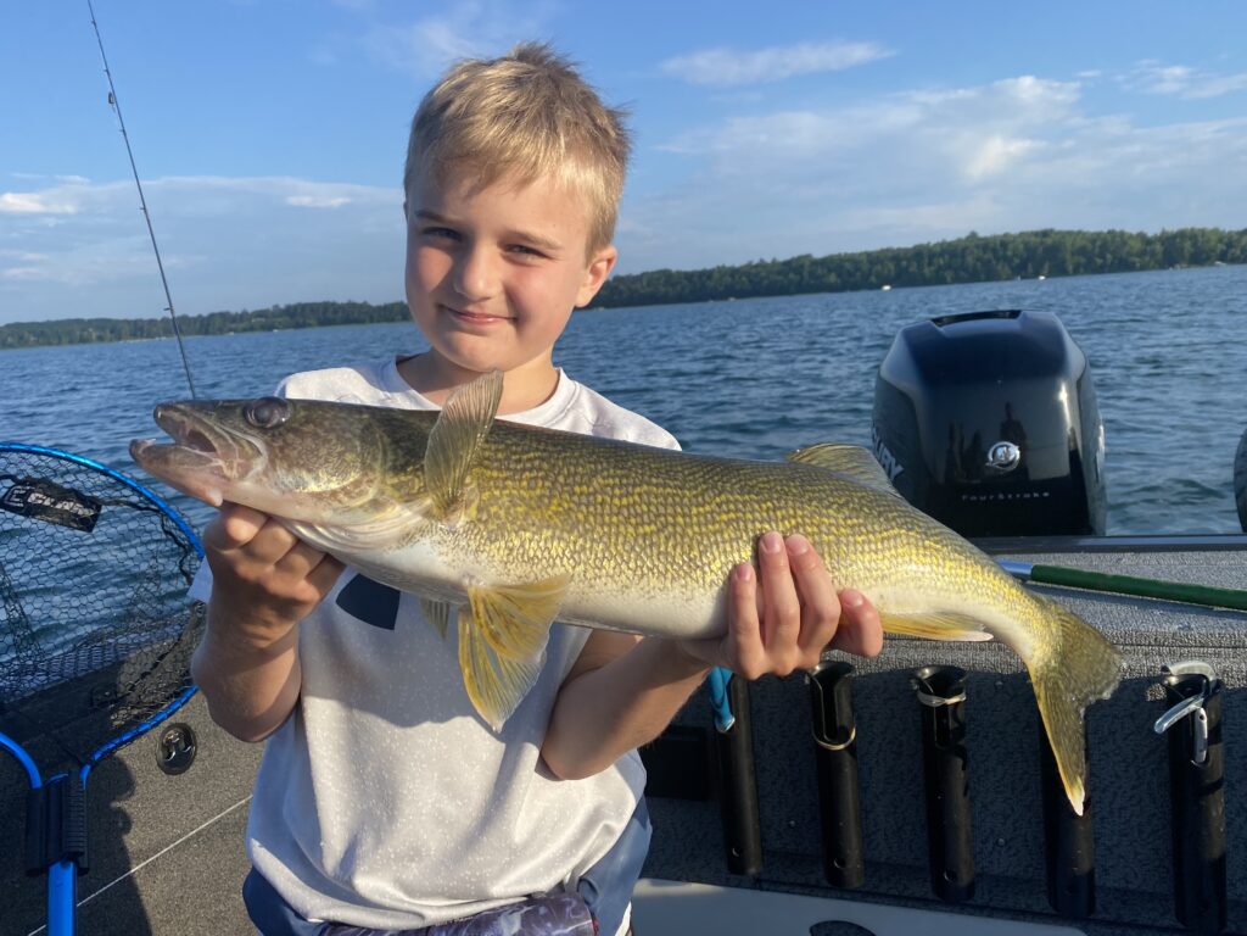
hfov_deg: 67.3
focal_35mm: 26
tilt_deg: -9.1
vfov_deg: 53.1
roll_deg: +3.4
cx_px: 624
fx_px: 937
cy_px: 468
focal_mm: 4.25
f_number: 1.8
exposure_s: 1/2183
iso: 32
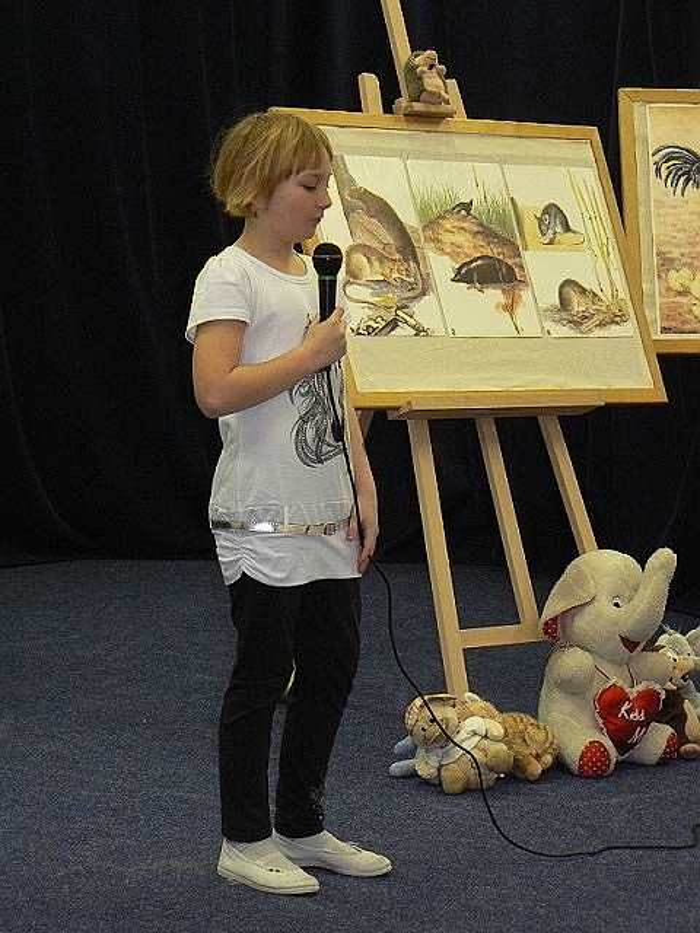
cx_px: 350
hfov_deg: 13.2
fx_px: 3020
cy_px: 466
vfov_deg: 17.6
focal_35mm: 112
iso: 200
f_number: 3.2
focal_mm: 18.6
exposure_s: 1/30
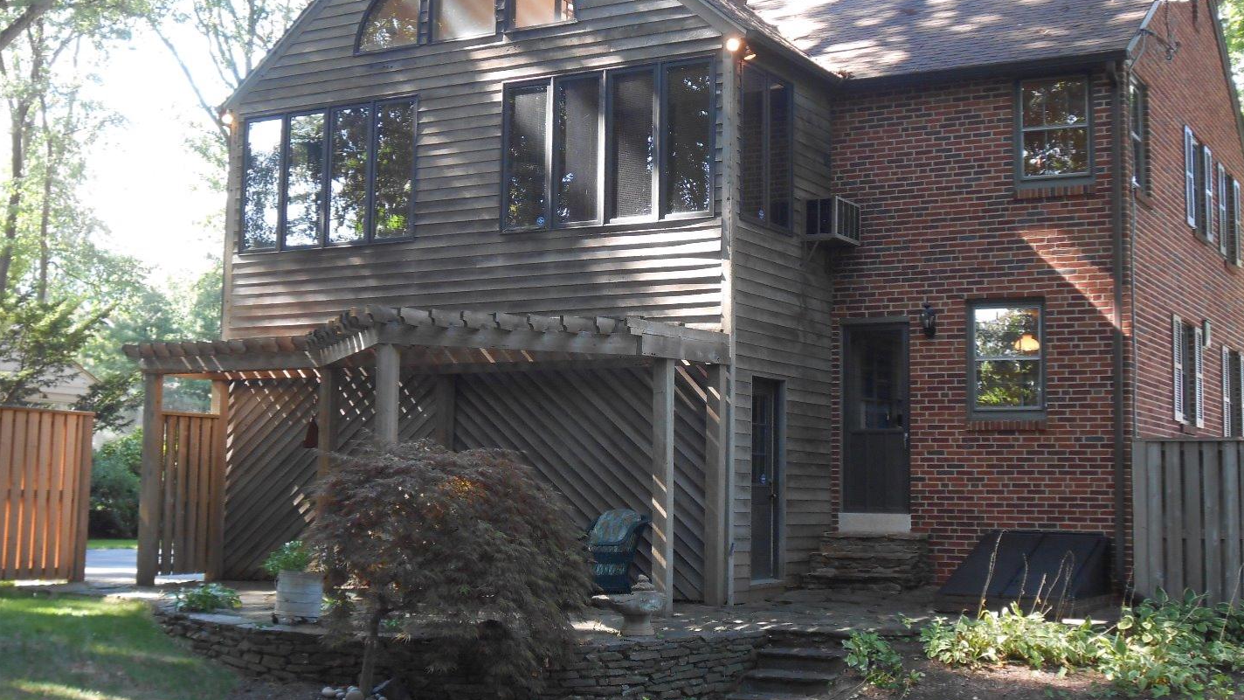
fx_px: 1781
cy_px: 286
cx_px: 625
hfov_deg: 38.5
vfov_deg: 22.2
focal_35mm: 54
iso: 160
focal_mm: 8.8
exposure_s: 1/30
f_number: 4.8
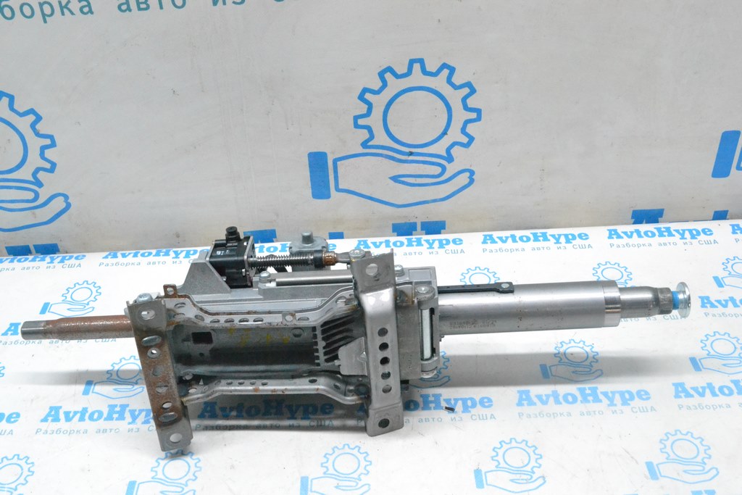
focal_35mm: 39
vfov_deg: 34.2
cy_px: 248
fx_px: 804
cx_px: 371
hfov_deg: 49.5
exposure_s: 1/125
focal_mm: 26
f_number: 10
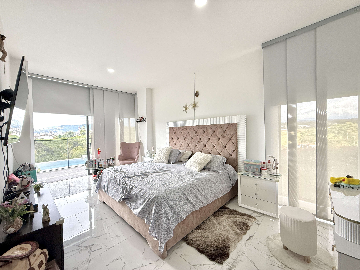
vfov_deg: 85.7
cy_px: 135
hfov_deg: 102.1
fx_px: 146
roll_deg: +1.2
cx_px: 180
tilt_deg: -0.7
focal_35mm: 14
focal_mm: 2.22
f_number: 2.2
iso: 320
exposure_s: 1/99
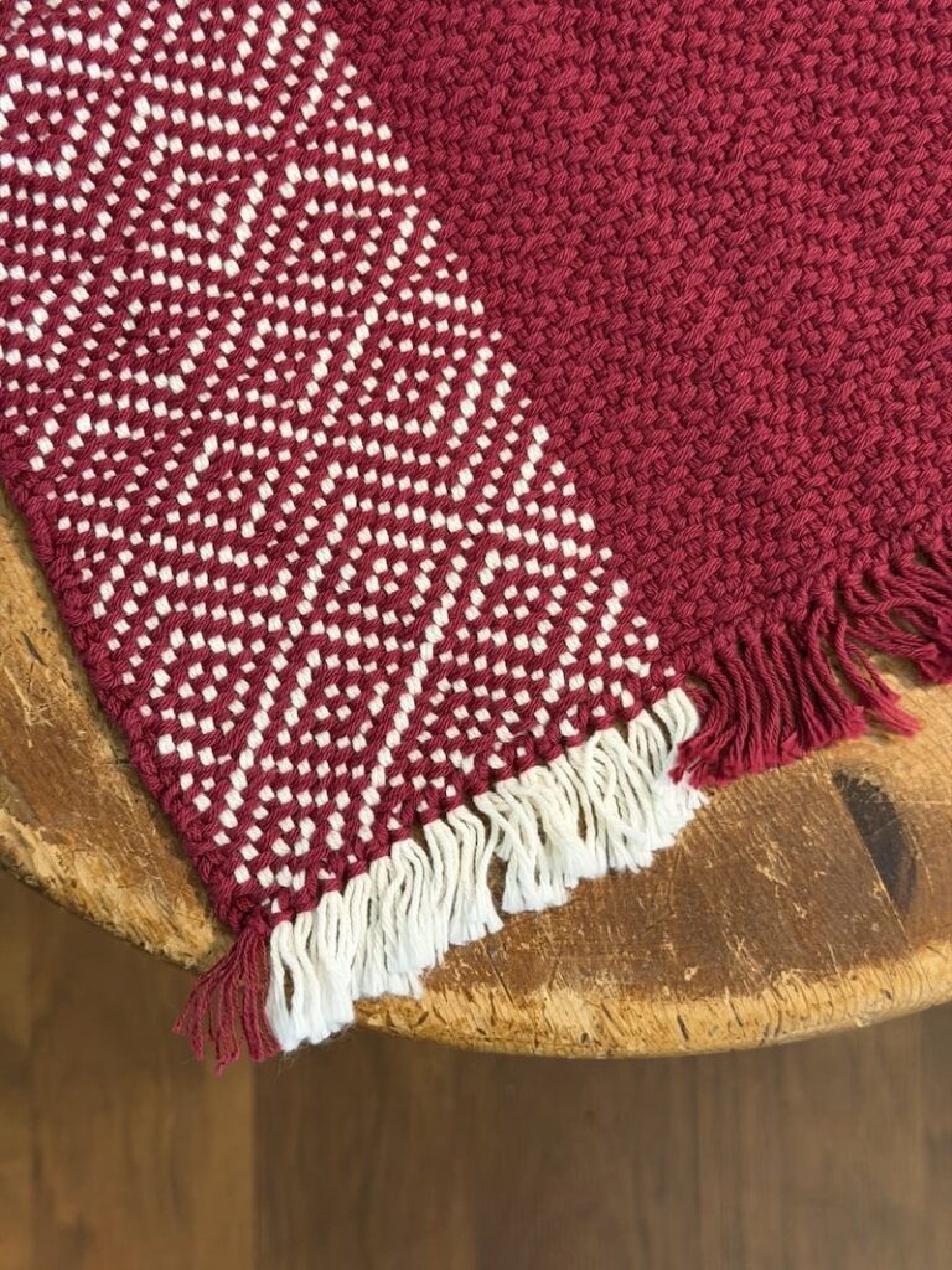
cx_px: 476
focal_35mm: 48
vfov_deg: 39.7
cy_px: 635
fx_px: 1760
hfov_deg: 30.3
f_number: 1.78
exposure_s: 1/57
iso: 250
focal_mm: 6.76
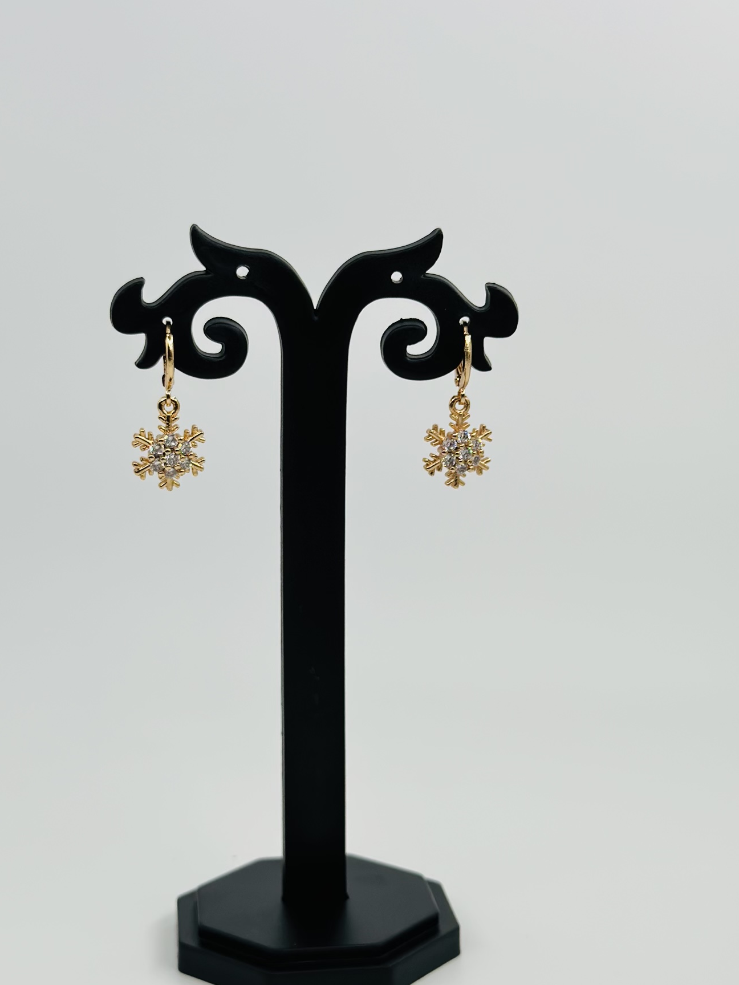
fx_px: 1594
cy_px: 509
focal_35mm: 56
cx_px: 332
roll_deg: -1.1
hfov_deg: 26.1
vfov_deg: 34.3
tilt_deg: -9.6
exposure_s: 1/1475
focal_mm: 6.86
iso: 80
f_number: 1.78
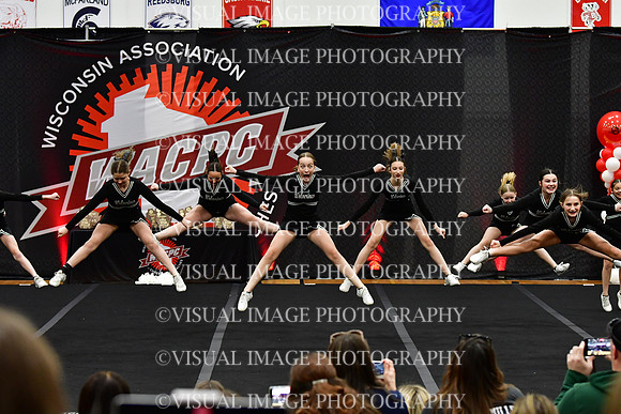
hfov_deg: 19.5
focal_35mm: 105
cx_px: 310
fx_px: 1812
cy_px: 207
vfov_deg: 13.0
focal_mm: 70
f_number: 3.5
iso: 4000
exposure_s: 1/500
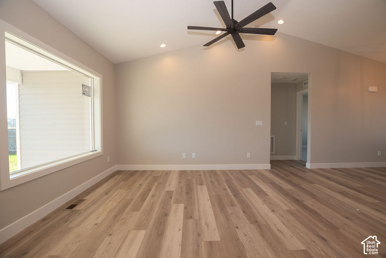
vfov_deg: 77.0
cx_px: 193
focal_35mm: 15
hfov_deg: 100.1
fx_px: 162
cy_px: 129
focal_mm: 10
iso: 125
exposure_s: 1/200
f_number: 4
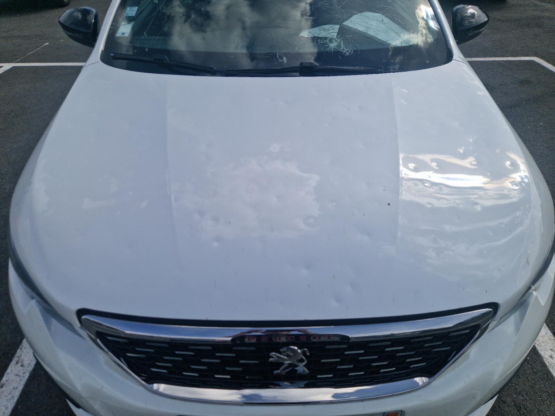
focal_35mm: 23
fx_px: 369
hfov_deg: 73.9
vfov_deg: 58.9
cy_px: 208
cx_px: 278
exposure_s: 1/2500
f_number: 1.8
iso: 50
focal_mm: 5.4
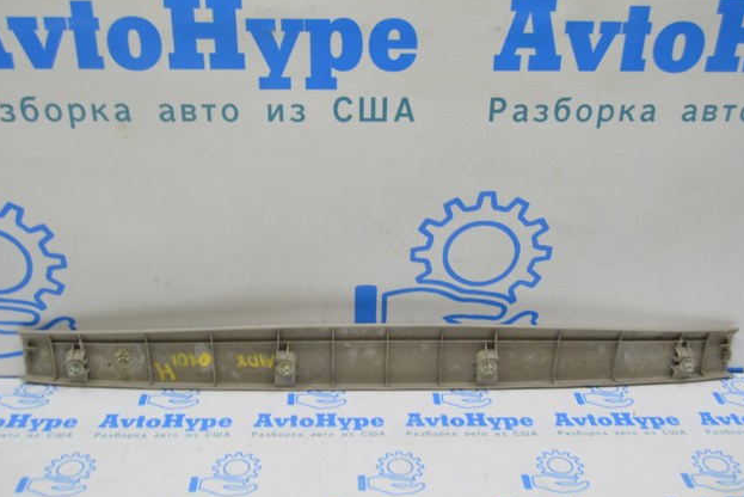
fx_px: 827
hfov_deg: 48.4
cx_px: 376
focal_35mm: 40
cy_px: 249
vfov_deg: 33.4
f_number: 5.6
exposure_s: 1/20
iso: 400
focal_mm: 26
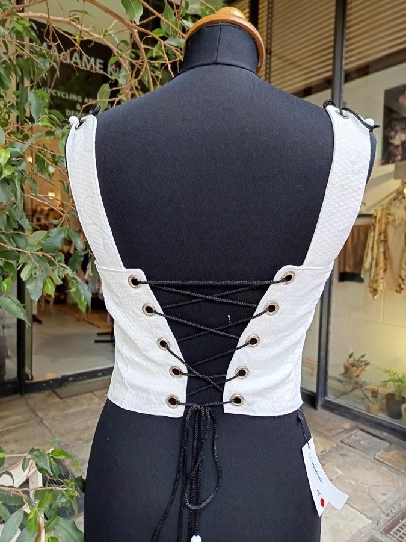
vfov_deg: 71.6
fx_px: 375
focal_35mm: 24
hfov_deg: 56.8
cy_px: 271
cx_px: 203
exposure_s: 1/50
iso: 288
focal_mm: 5.31
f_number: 1.7
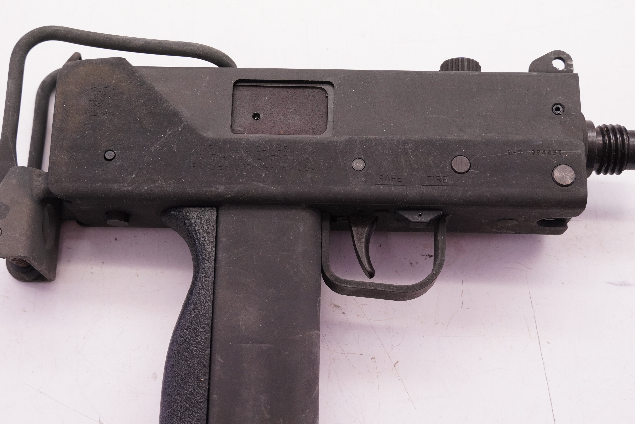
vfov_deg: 25.6
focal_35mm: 53
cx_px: 304
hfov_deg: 37.7
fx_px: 929
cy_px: 252
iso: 800
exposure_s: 1/250
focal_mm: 27
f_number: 5.6
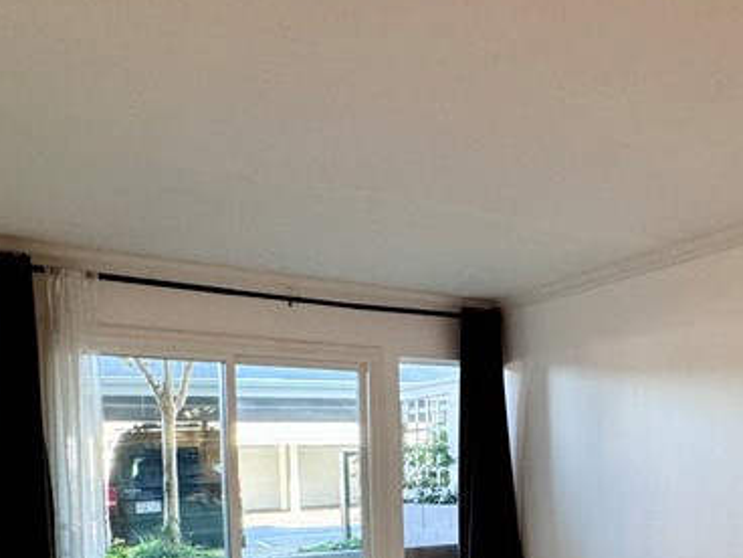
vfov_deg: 34.9
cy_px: 491
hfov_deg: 46.8
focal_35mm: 39
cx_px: 517
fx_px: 837
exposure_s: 1/120
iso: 250
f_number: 2.2
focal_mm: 2.22
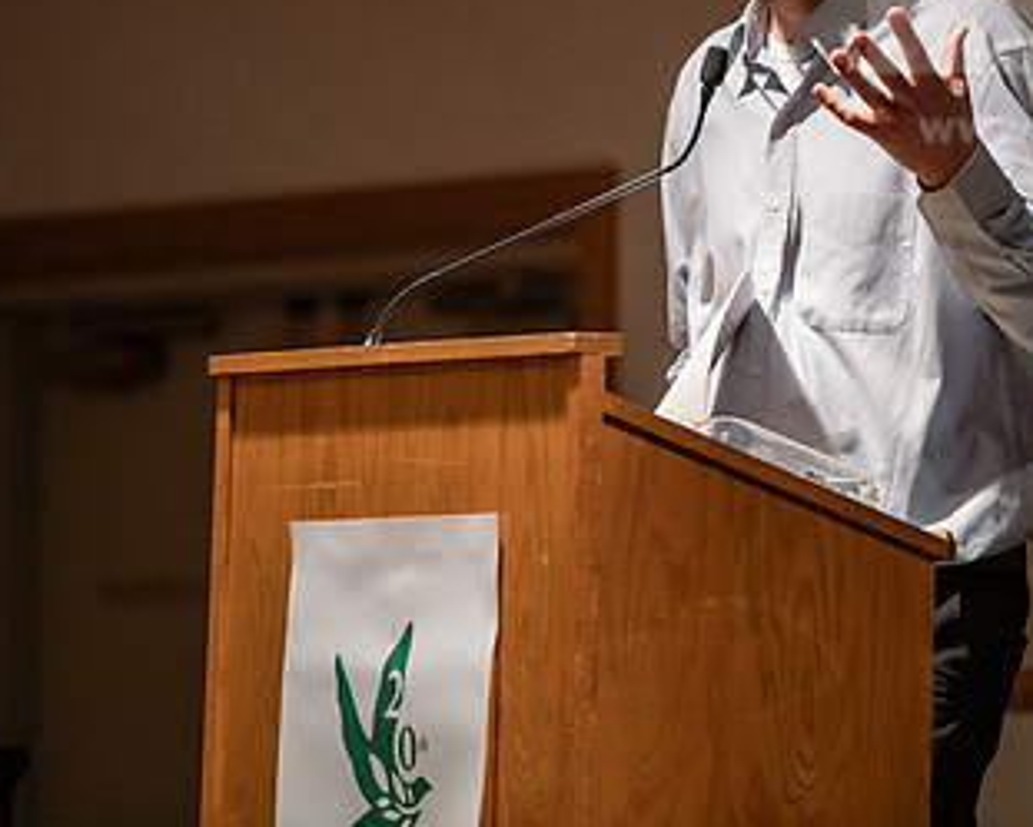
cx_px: 767
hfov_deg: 6.1
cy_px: 198
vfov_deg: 4.9
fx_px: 9633
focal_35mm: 315
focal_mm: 180
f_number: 2.8
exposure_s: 1/200
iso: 3200
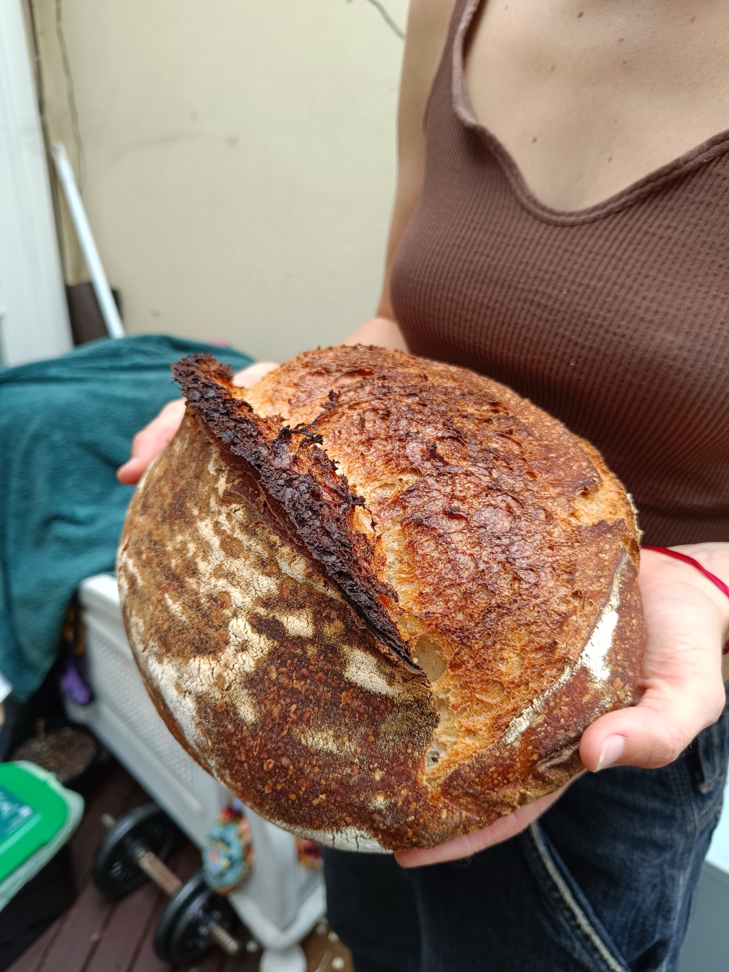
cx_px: 364
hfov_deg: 56.8
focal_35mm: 24
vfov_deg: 71.6
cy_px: 486
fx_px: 674
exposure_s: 1/125
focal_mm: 5.59
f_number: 1.88
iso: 53
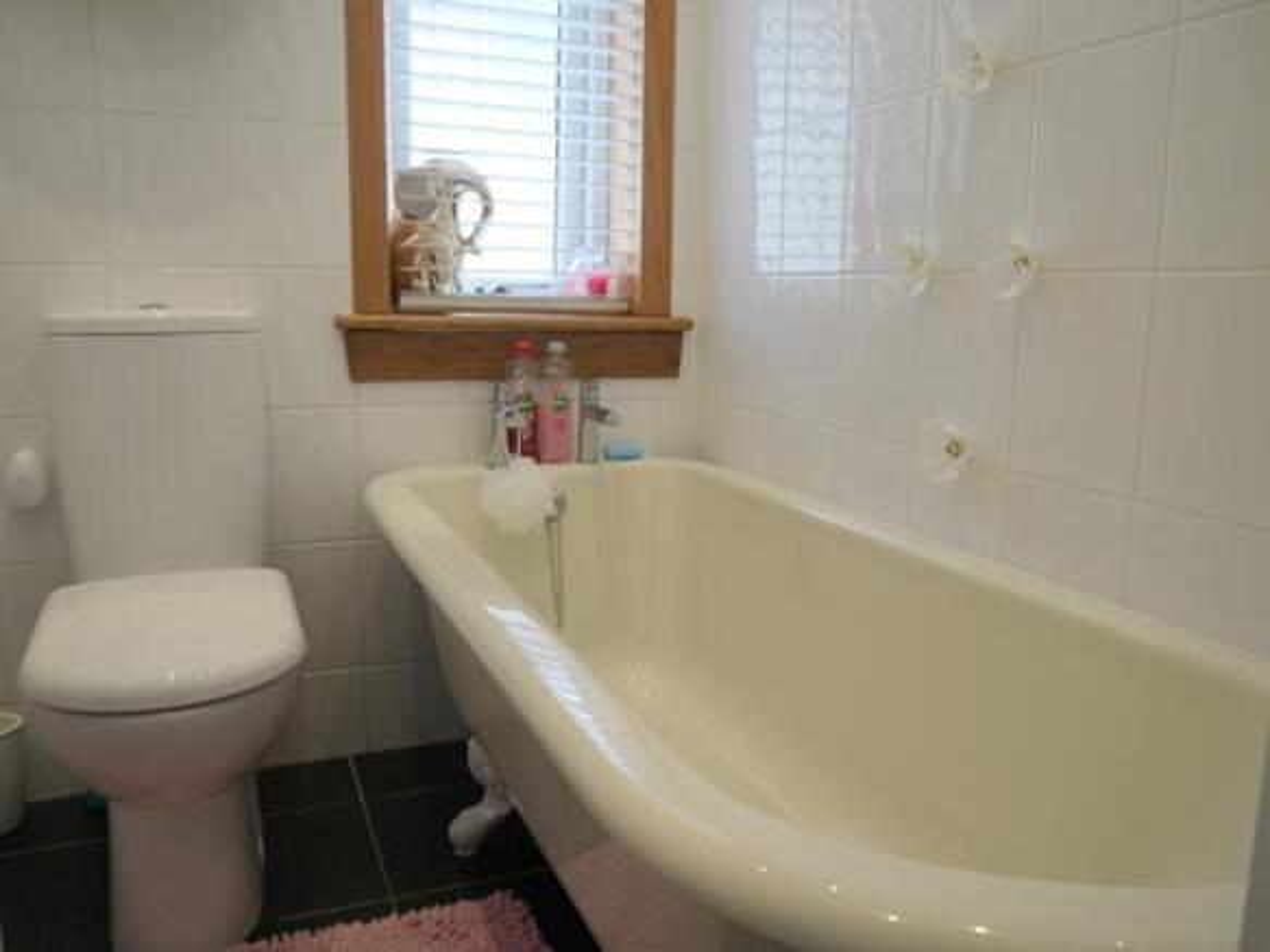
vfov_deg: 49.7
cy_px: 476
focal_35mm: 28
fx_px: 1027
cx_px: 635
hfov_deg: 63.5
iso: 160
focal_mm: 14
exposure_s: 1/80
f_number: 3.5
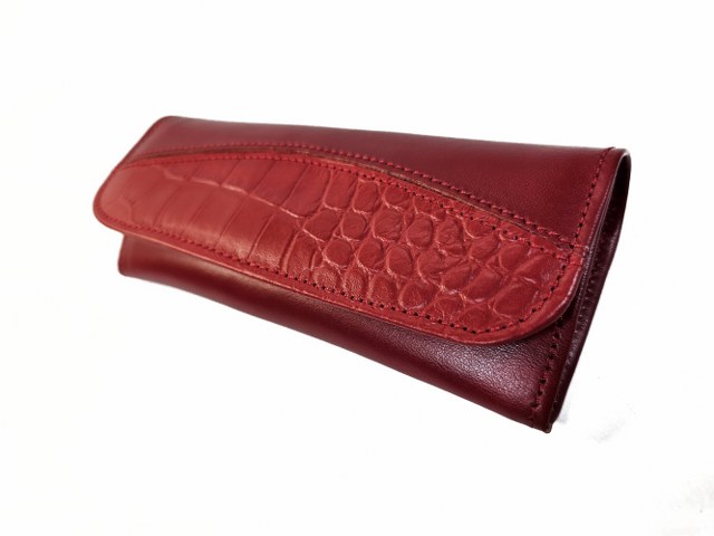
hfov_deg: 73.9
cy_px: 268
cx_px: 357
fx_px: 474
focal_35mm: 23
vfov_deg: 58.9
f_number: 1.7
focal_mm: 6.3
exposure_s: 1/116
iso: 10
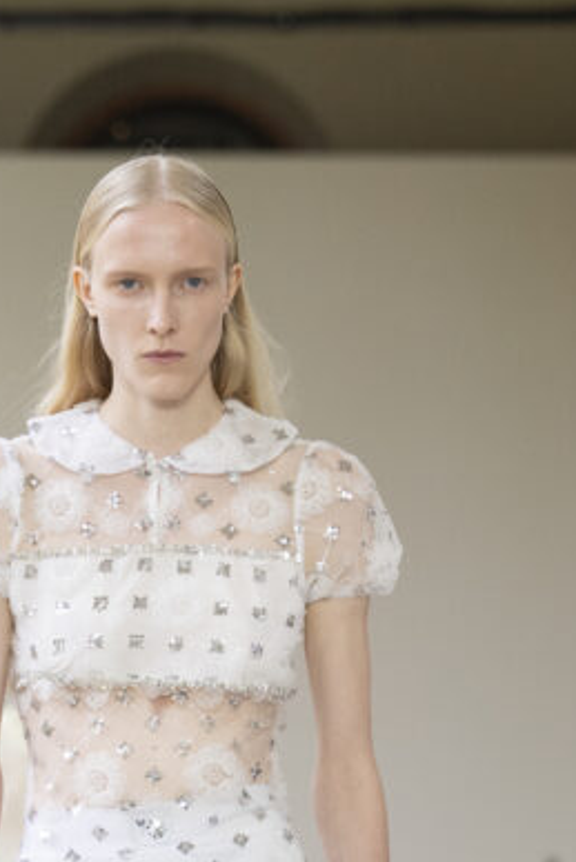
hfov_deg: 4.7
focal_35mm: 293
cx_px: 157
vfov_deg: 7.0
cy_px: 1042
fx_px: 7025
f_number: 4
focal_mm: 111
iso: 800
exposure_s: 1/1000
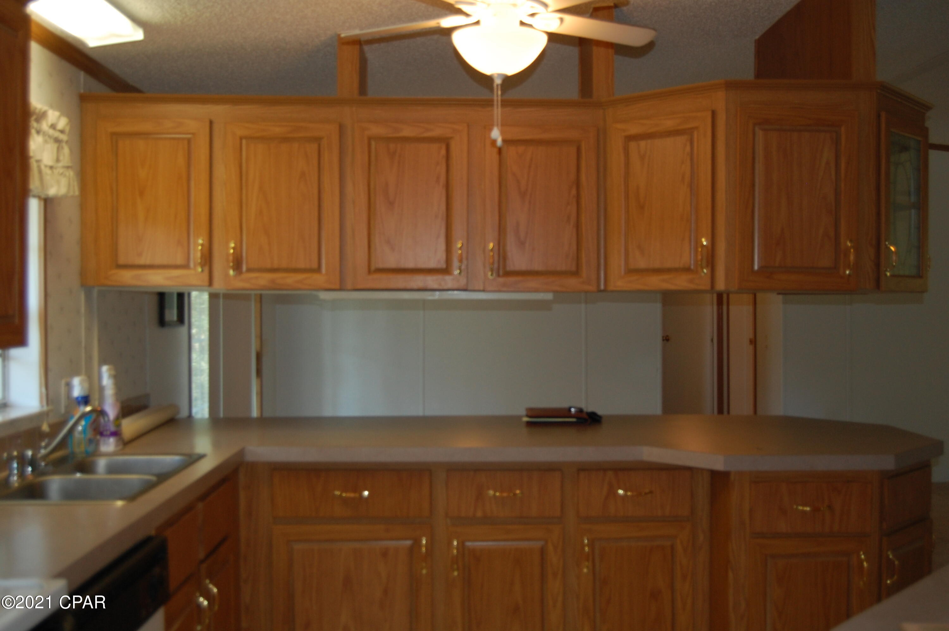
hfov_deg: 49.6
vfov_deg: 34.1
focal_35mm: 39
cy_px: 316
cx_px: 474
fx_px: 1027
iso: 400
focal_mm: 26
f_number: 4
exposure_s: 1/60
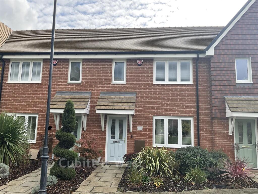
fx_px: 216
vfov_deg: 48.2
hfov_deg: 61.7
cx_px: 129
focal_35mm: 29
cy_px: 97
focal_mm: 3
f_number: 1.8
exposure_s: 1/529
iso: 20
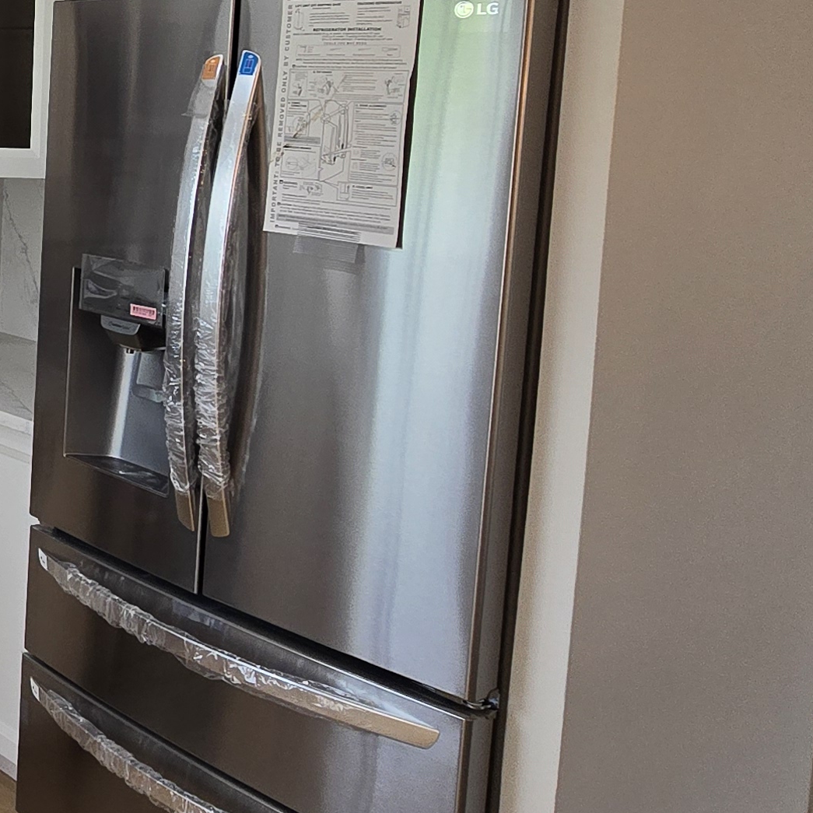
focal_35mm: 44
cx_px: -352
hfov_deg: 28.1
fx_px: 1169
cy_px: 182
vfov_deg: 37.2
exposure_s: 1/152
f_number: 2.2
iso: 50
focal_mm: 2.2
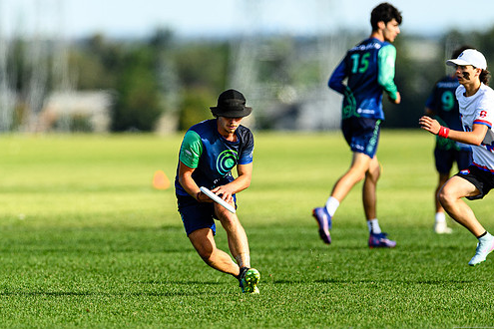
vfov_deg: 2.0
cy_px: 185
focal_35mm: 703
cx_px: 238
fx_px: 9646
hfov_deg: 2.9
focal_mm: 400
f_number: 3.2
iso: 100
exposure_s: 1/1600
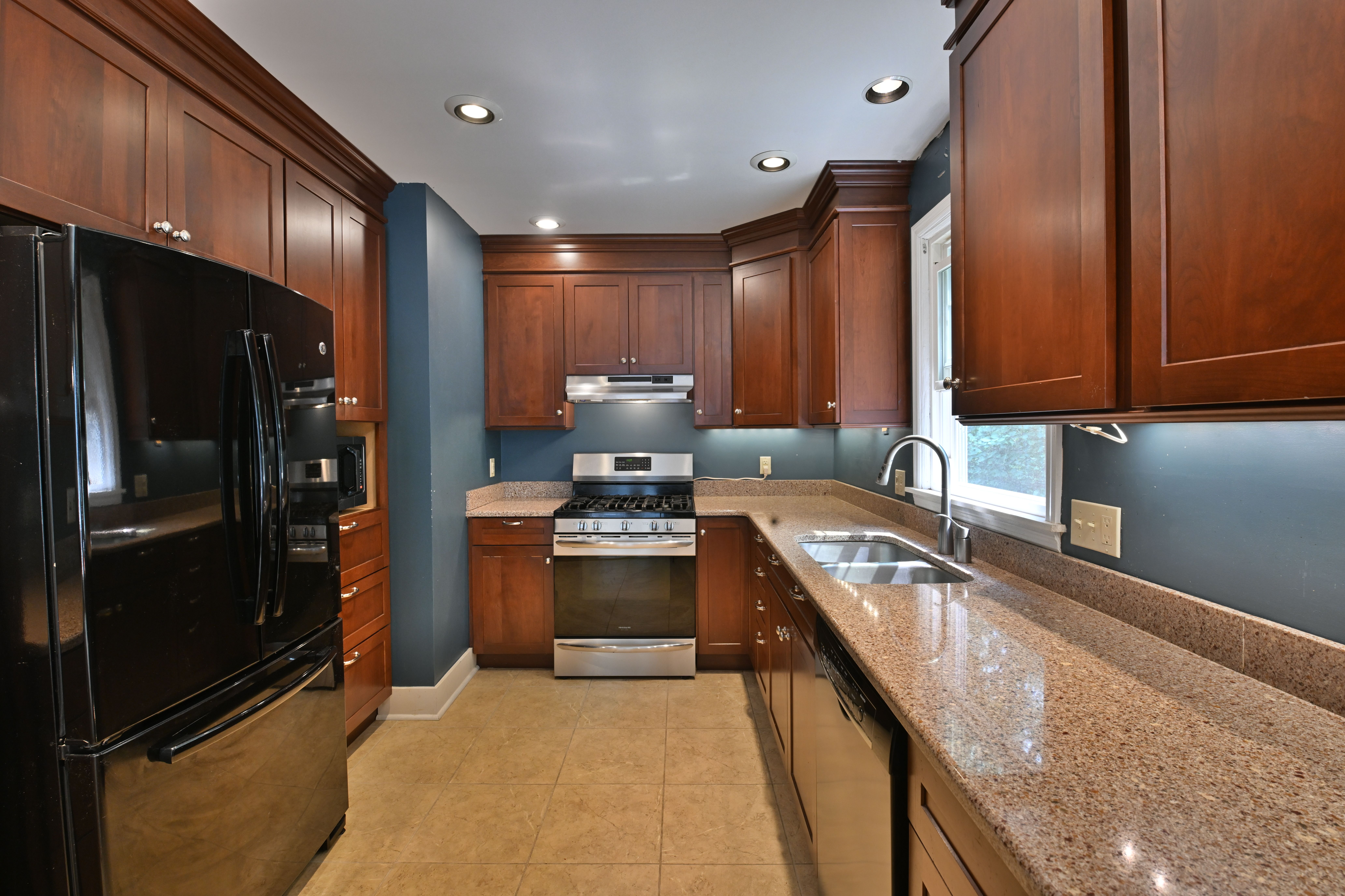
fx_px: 560
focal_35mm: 15
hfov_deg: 100.4
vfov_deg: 77.3
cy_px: 448
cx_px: 672
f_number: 8
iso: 1600
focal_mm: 15
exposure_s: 1/50
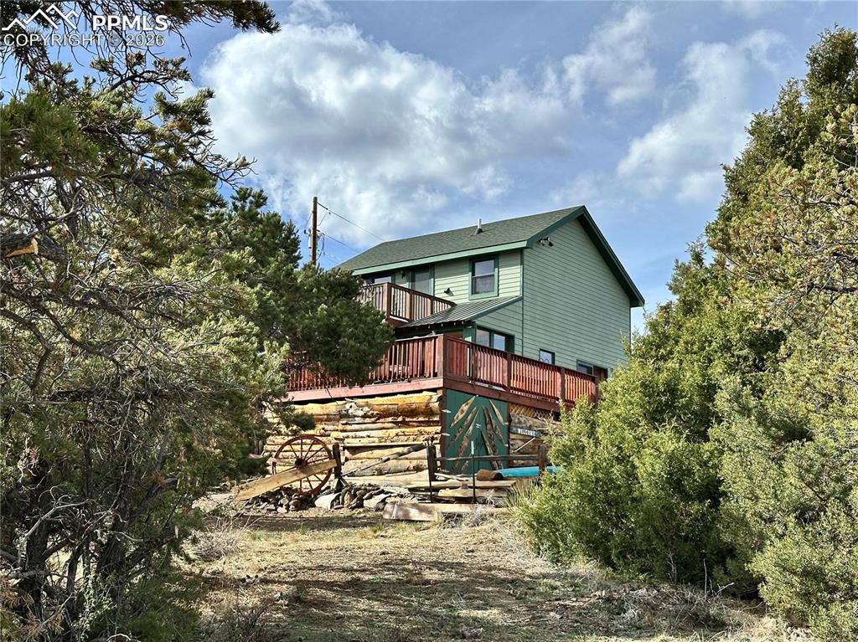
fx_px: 1189
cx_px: 429
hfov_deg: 39.7
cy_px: 321
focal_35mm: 48
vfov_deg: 30.2
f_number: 1.78
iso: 64
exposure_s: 1/3876
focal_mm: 6.86
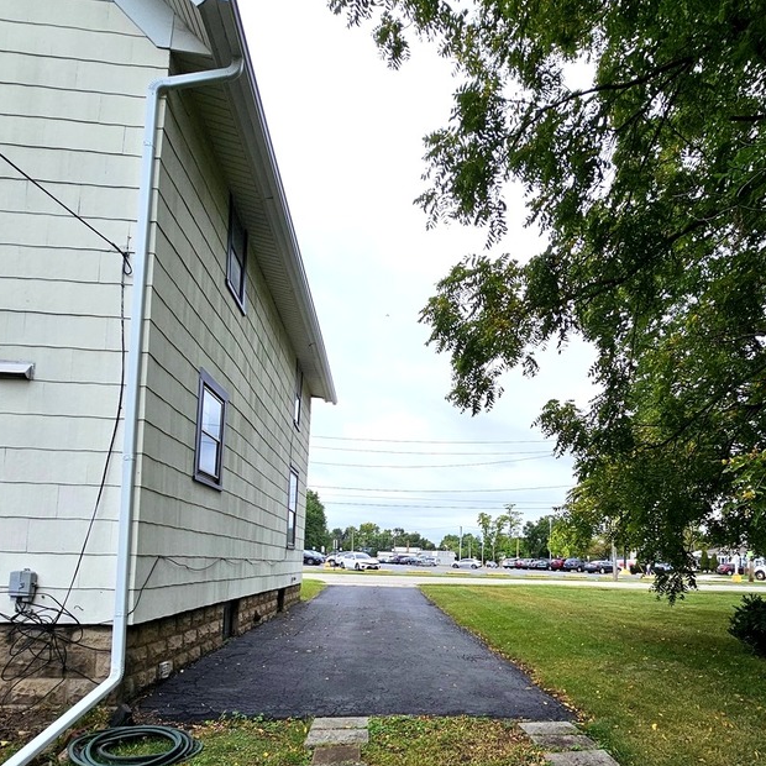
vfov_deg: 72.0
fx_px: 501
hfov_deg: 74.6
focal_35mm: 20
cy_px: 526
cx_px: 427
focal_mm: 2.2
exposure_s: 1/1027
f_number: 2.2
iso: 50
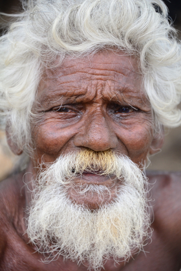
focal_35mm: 150
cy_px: 136
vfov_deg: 13.7
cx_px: 90
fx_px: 1131
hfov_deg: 9.1
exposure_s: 1/250
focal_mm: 150
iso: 800
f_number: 5.6
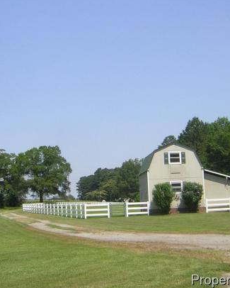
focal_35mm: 60
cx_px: 125
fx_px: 510
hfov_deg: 25.4
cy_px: 141
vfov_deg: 31.4
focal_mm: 5.6
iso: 50
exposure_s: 1/330
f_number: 5.6
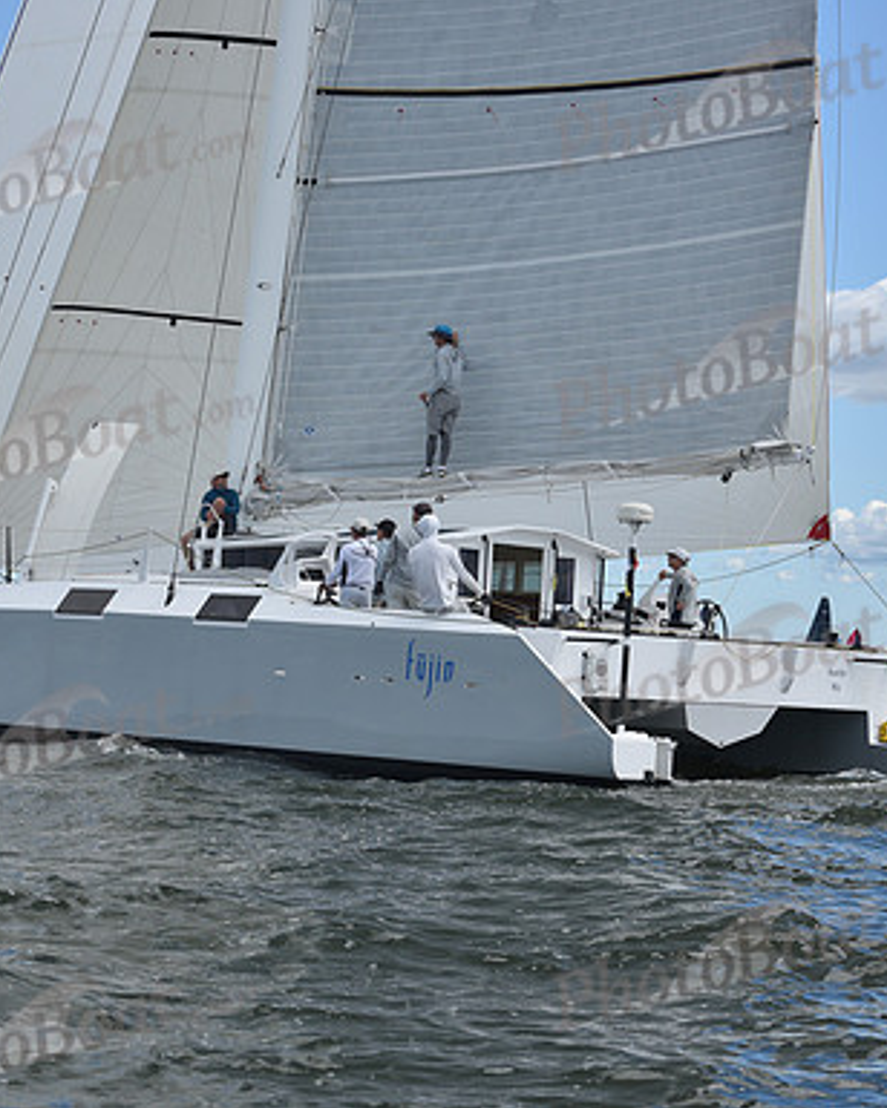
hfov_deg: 15.5
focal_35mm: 99
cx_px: 406
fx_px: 3249
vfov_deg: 19.4
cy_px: 554
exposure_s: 1/1000
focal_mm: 70
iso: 250
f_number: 8
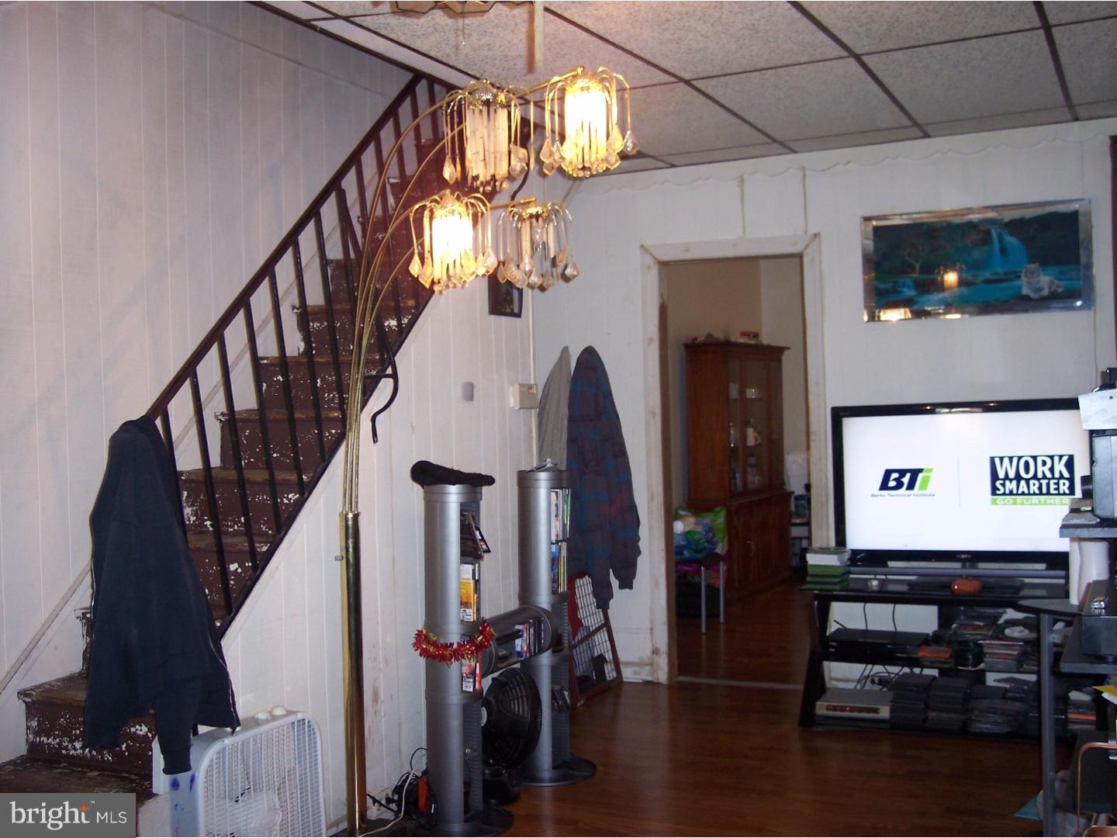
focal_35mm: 38
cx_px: 558
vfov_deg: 37.7
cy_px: 419
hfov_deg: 49.0
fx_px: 1226
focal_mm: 8
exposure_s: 1/30
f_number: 2.8
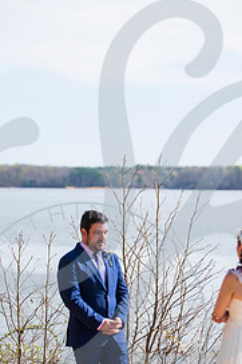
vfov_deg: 13.8
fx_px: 1504
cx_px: 143
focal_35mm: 149
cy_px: 225
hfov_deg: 9.2
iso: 100
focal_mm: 90
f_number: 2.8
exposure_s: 1/1000
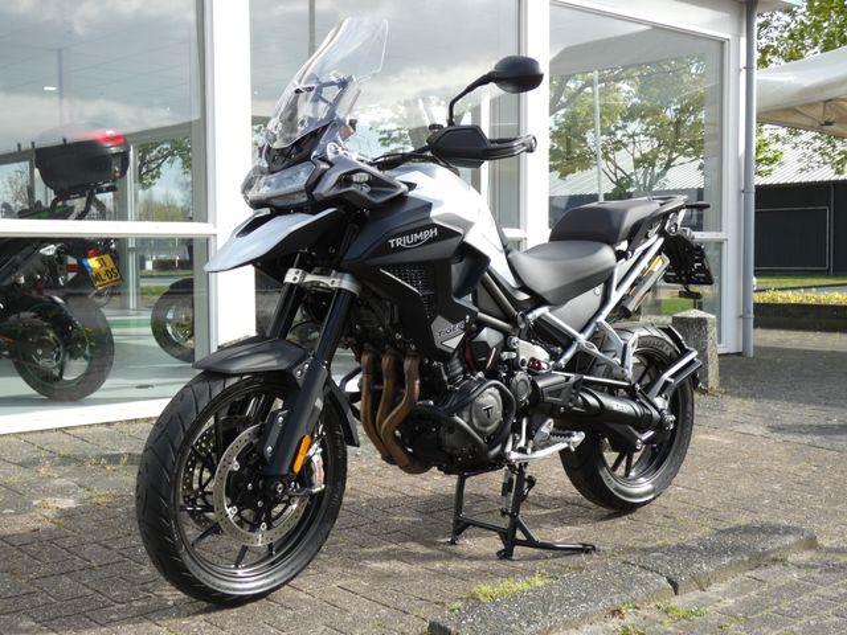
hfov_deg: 41.2
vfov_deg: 31.5
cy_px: 318
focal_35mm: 46
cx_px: 424
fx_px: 1126
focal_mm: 8.2
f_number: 3.8
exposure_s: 1/250
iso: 80
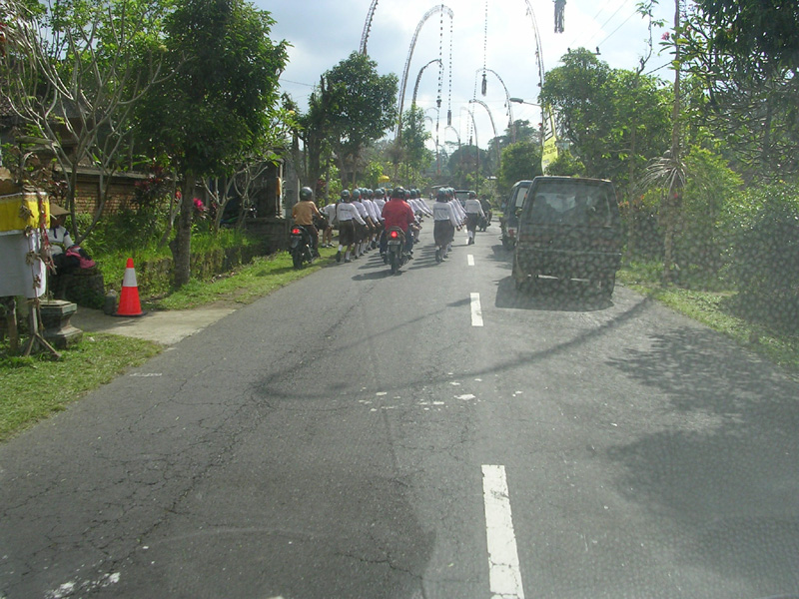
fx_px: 877
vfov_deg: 37.7
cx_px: 400
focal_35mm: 38
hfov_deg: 49.0
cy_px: 300
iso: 50
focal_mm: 5.8
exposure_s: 1/295
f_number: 5.6
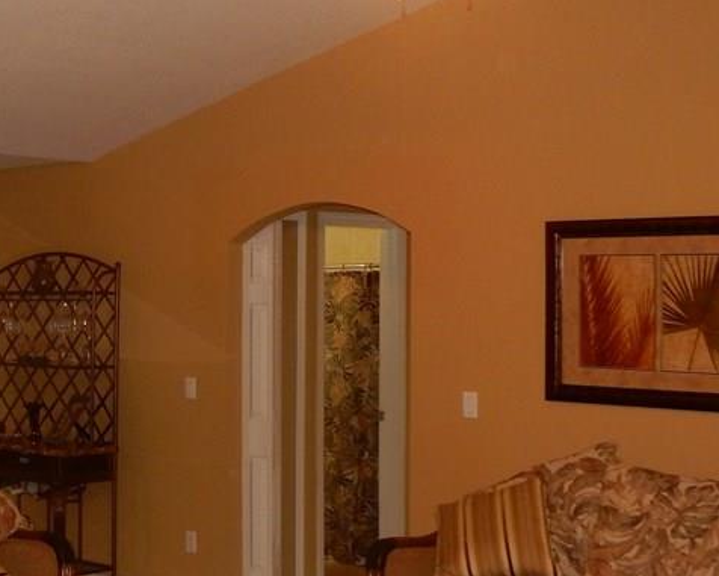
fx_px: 1341
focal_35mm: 63
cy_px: 313
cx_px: 44
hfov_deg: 28.6
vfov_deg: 24.2
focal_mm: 5.4
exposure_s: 1/30
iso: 360
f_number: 4
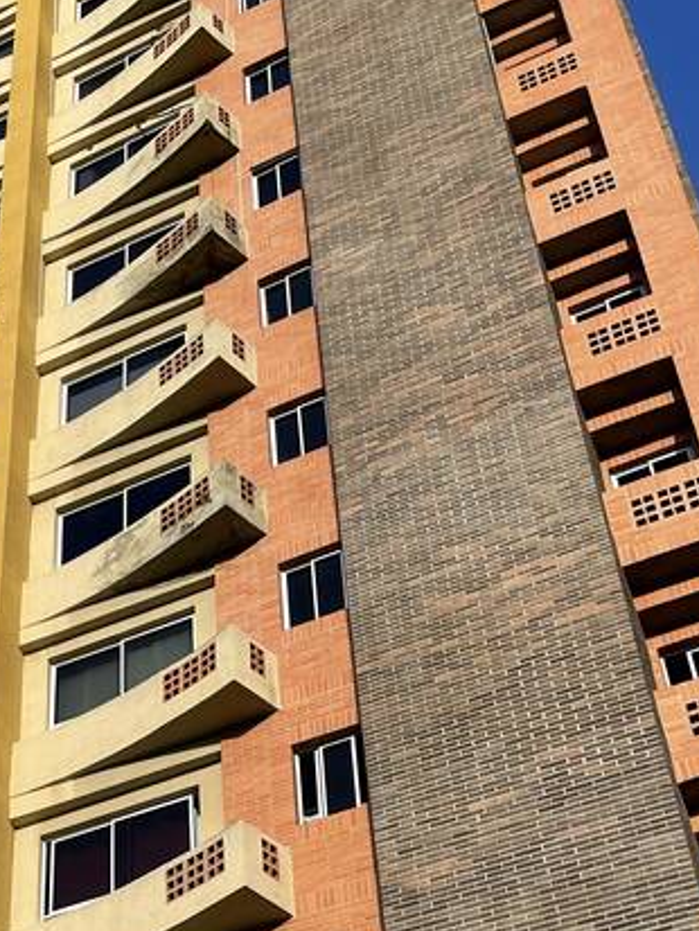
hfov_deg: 20.8
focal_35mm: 68
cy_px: 947
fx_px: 1830
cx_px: -20
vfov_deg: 26.9
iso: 32
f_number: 1.6
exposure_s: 1/2451
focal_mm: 4.2
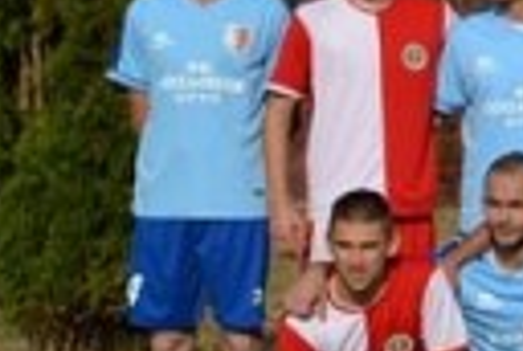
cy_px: 69
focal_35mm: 180
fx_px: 2621
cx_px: 1246
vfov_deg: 7.7
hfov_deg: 10.0
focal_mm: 24
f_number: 9
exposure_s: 1/320
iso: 100
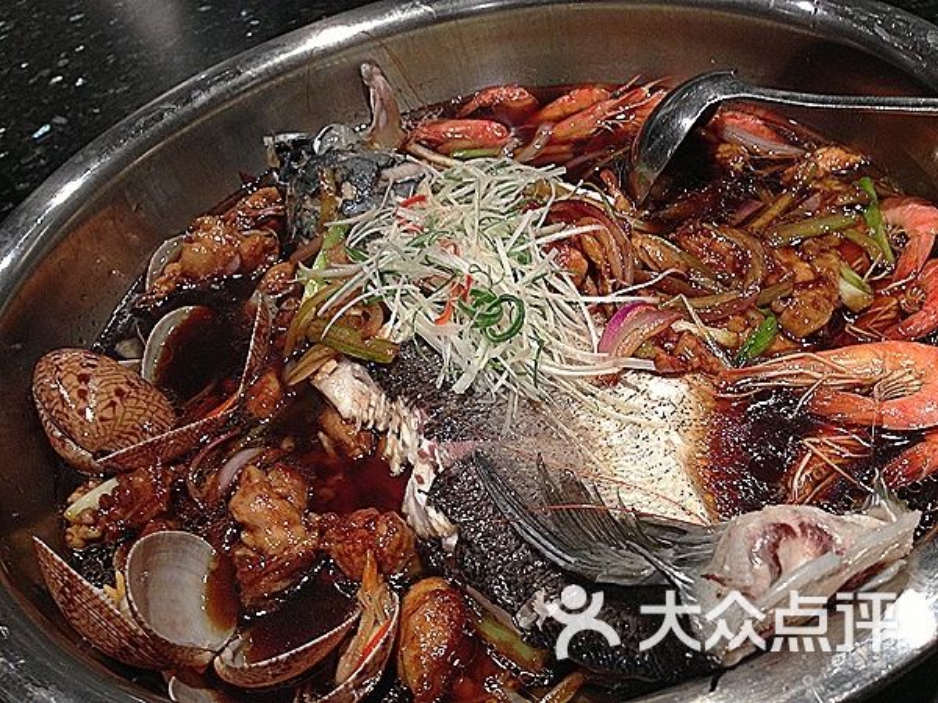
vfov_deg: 42.9
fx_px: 894
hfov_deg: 55.4
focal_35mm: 33
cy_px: 352
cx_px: 469
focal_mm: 4.13
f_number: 2.4
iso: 100
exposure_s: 1/20
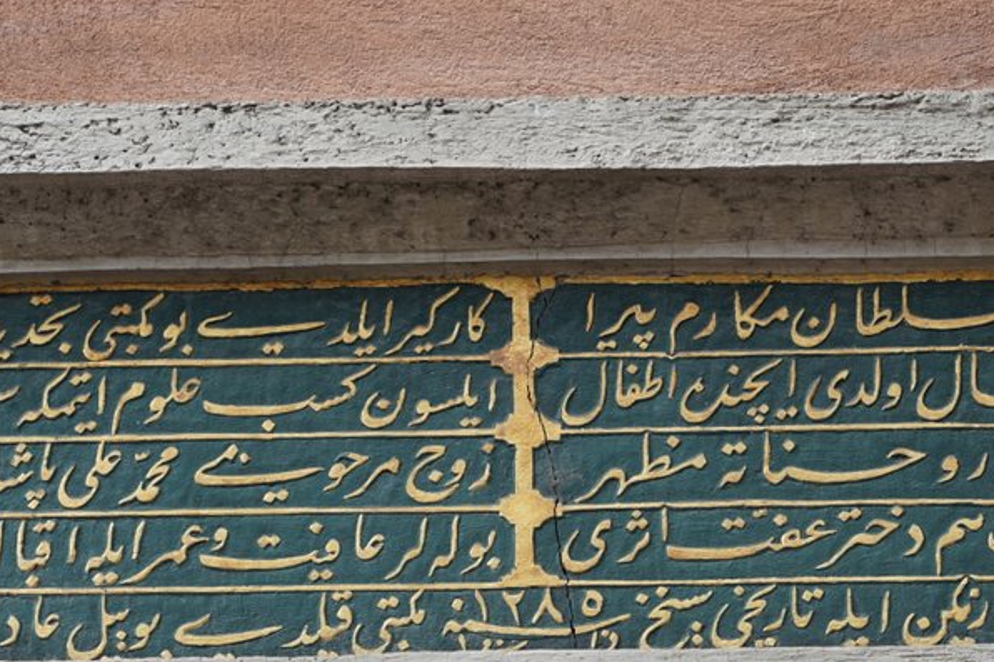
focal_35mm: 141
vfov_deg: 9.7
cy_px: 400
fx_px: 3892
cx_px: 489
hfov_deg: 14.6
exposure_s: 1/100
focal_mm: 70
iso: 100
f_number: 5
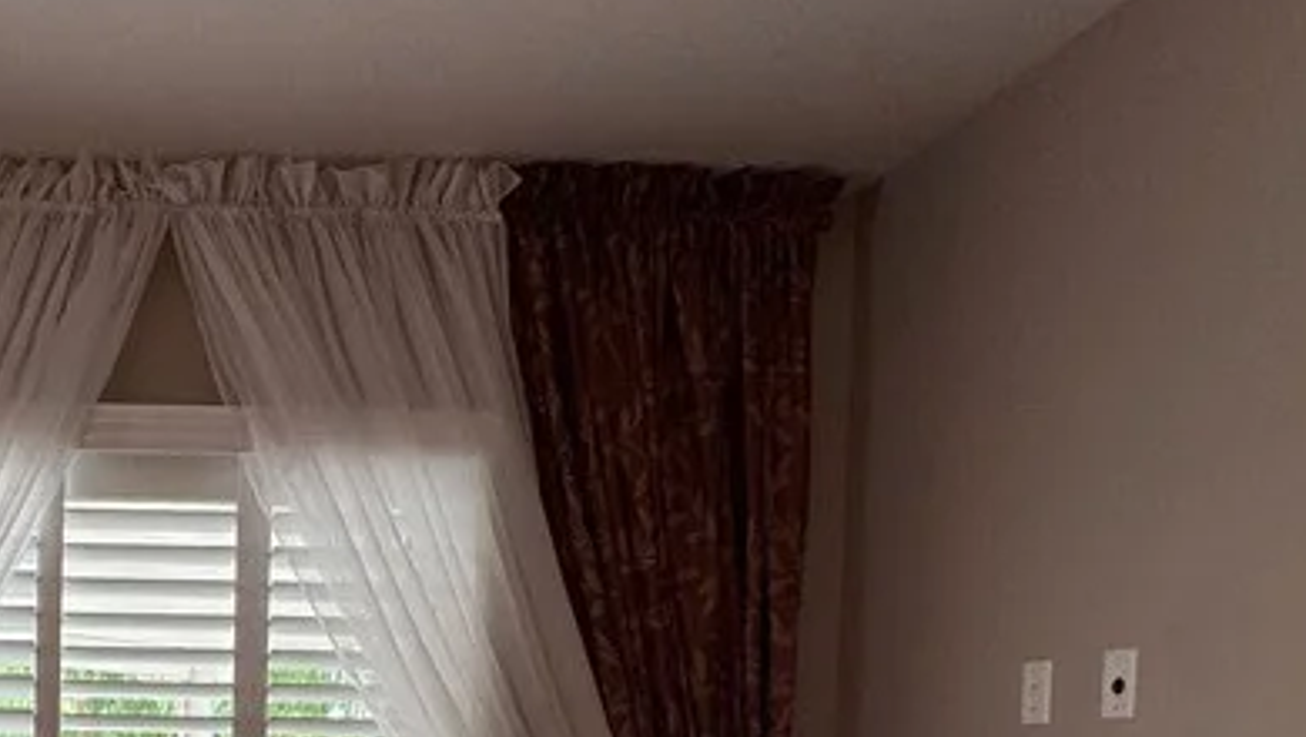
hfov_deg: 44.9
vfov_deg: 26.9
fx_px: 1386
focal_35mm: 40
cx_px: 84
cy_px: 844
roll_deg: -0.4
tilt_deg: -3.7
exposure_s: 1/120
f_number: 2.2
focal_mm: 2.22
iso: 64
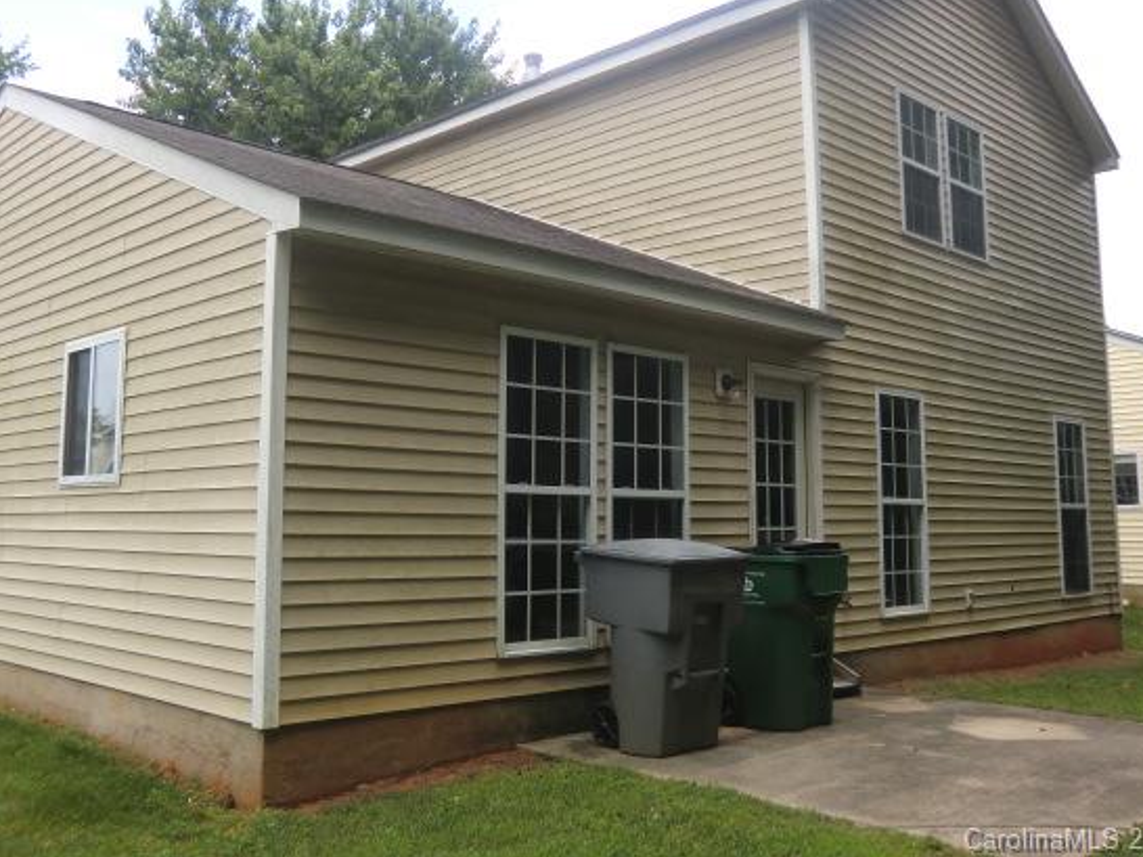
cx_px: 534
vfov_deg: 41.6
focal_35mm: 34
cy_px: 356
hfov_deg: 53.9
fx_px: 1122
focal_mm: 5.2
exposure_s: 1/250
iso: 64
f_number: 3.5
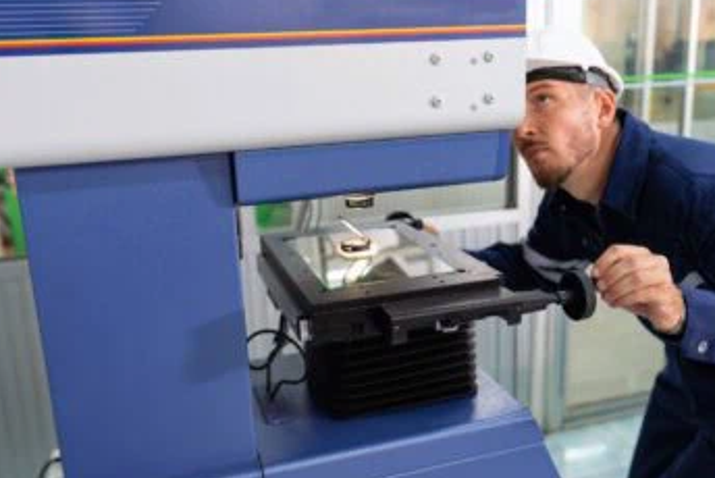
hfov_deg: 53.1
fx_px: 716
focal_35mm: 36
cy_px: 244
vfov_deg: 36.9
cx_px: 366
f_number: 2.8
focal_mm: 31
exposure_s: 1/160
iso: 2000
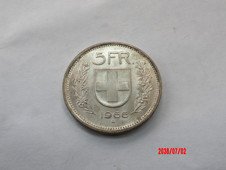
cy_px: 85
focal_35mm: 42
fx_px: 274
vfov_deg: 34.3
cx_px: 113
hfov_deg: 44.8
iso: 122
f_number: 4.9
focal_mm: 7.6
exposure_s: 1/30
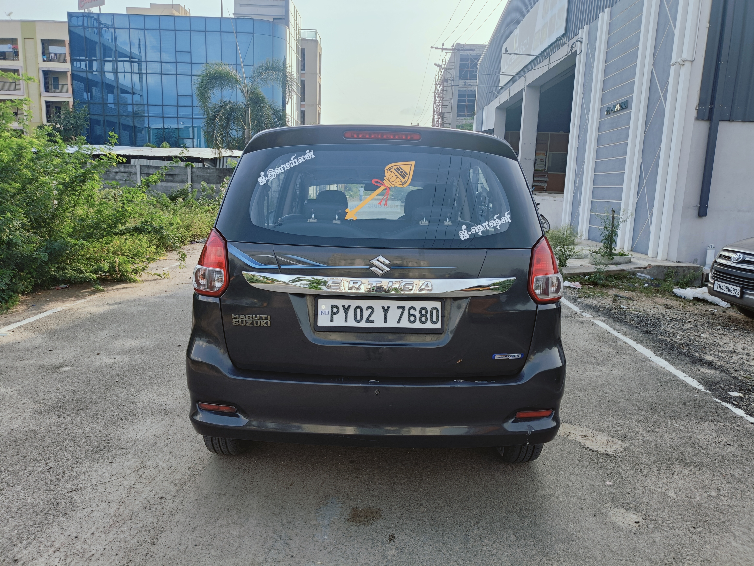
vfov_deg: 54.9
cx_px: 377
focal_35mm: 25
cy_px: 283
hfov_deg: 69.4
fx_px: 545
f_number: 1.7
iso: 100
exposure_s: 1/142
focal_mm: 4.7
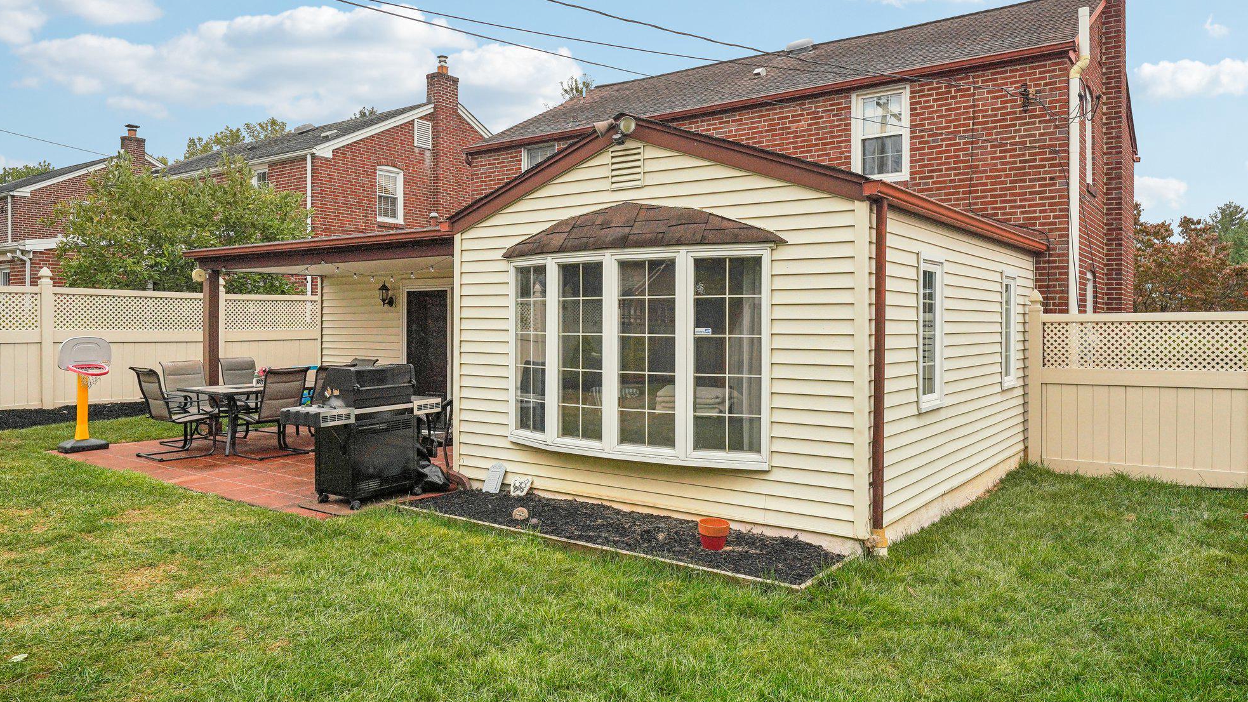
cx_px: 647
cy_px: 321
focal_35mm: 25
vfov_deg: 46.5
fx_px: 816
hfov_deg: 74.8
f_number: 8
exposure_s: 1/640
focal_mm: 22.6
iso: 500
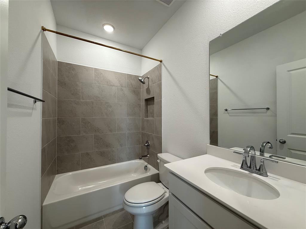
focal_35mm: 14
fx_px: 124
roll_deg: -0.5
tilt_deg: +0.2
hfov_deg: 102.1
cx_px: 153
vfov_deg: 85.7
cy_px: 114
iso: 160
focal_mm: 2.22
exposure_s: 1/120
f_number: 2.2
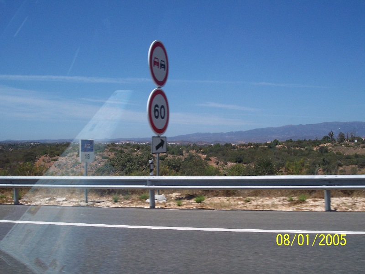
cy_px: 137
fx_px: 401
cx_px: 182
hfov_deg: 49.0
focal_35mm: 38
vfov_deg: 37.7
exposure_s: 1/1000
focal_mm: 8
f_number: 4.8
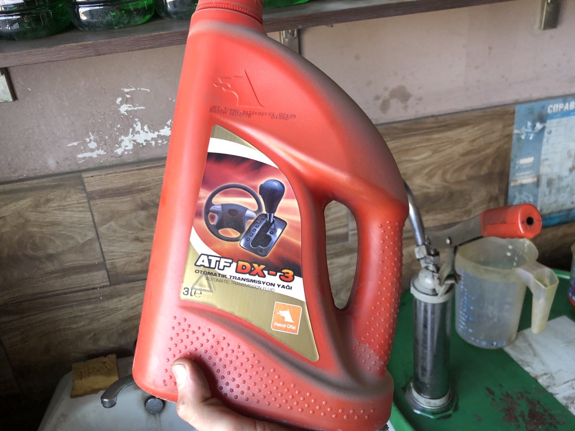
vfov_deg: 45.4
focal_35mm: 31
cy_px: 197
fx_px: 515
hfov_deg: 58.3
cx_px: 265
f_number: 1.8
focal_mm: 4
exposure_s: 1/30
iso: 25
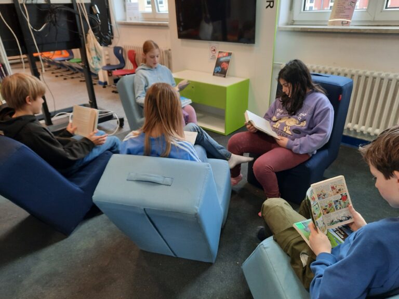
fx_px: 288
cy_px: 150
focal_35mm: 25
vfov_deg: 54.9
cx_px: 200
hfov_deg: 69.4
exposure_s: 1/50
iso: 250
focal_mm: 4.6
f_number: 2
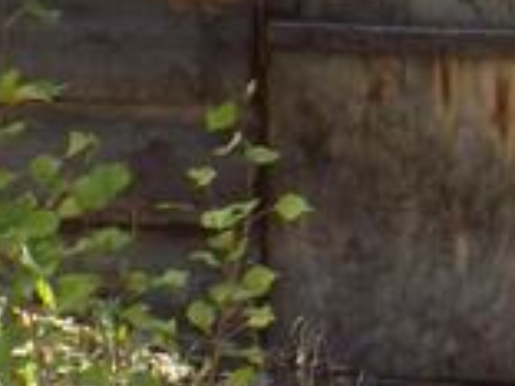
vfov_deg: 4.3
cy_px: -370
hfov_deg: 5.7
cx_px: 1066
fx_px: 5073
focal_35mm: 341
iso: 80
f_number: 3.9
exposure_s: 1/160
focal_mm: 9.3
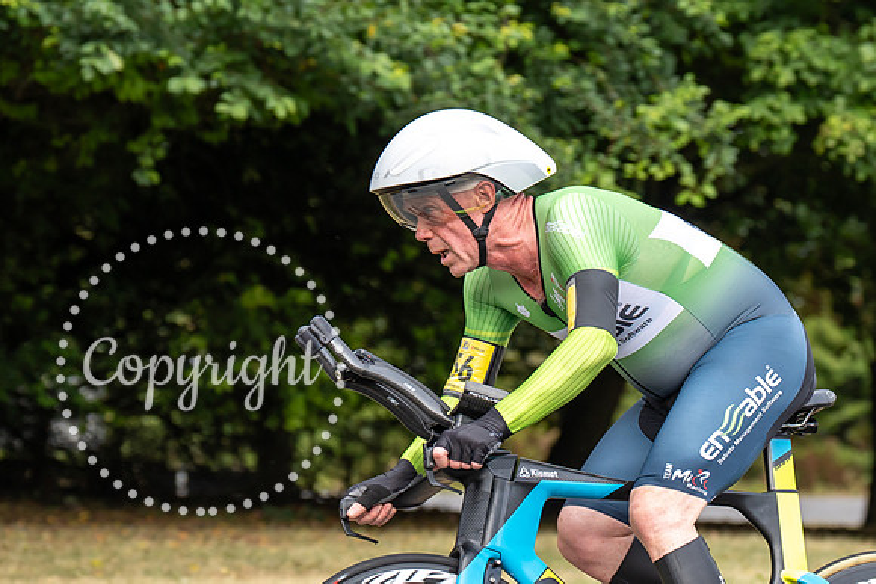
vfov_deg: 6.1
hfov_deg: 9.1
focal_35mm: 227
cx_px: 491
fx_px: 5526
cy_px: 344
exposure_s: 1/1000
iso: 200
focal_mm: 92
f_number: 3.5
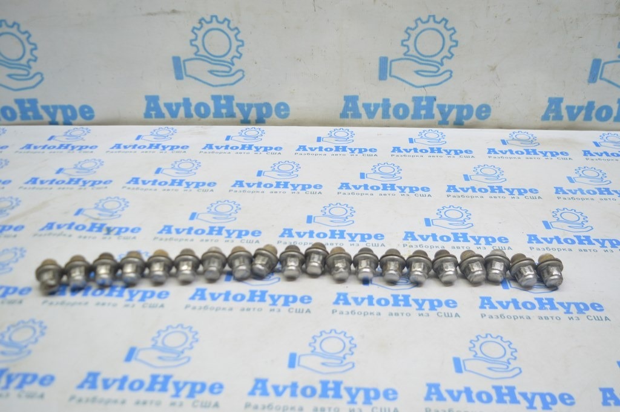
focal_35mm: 34
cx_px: 310
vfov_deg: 38.3
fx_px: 594
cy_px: 206
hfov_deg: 55.1
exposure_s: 1/40
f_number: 3.8
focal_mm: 23
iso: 400
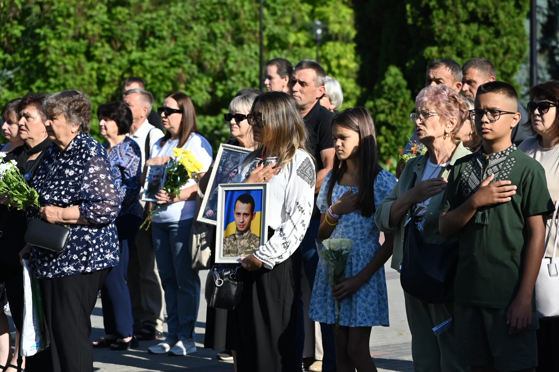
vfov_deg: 11.4
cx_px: 280
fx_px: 1862
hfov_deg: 17.1
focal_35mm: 120
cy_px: 186
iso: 140
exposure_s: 1/500
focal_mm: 120
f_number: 5.6
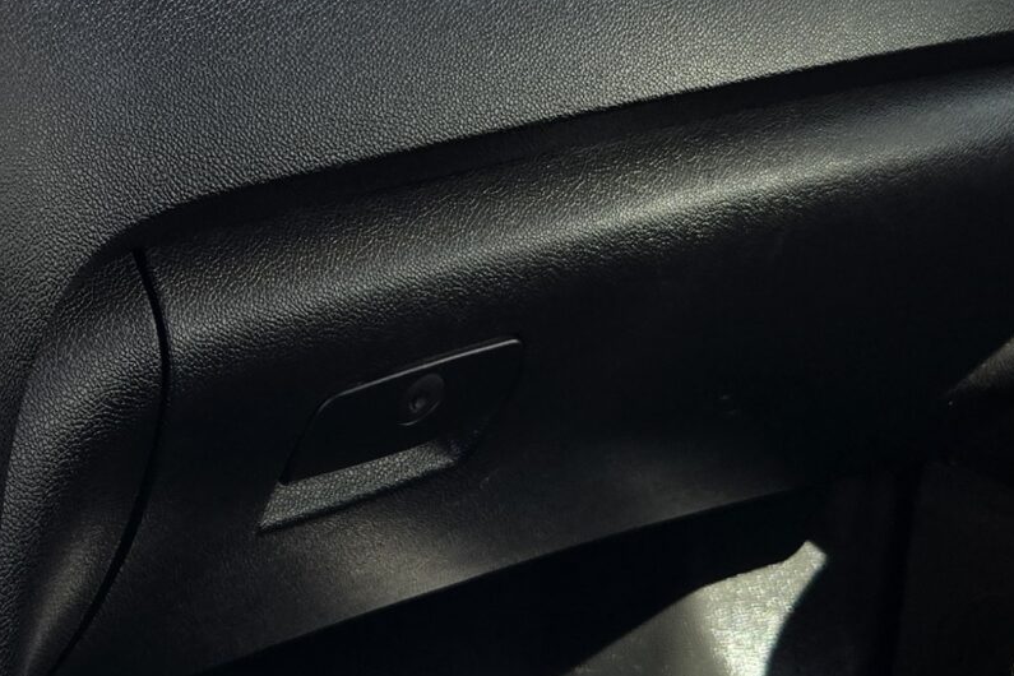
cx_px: 131
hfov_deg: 25.6
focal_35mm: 77
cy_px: 114
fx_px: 2169
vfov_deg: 17.5
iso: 40
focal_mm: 5.4
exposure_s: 1/180
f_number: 1.8
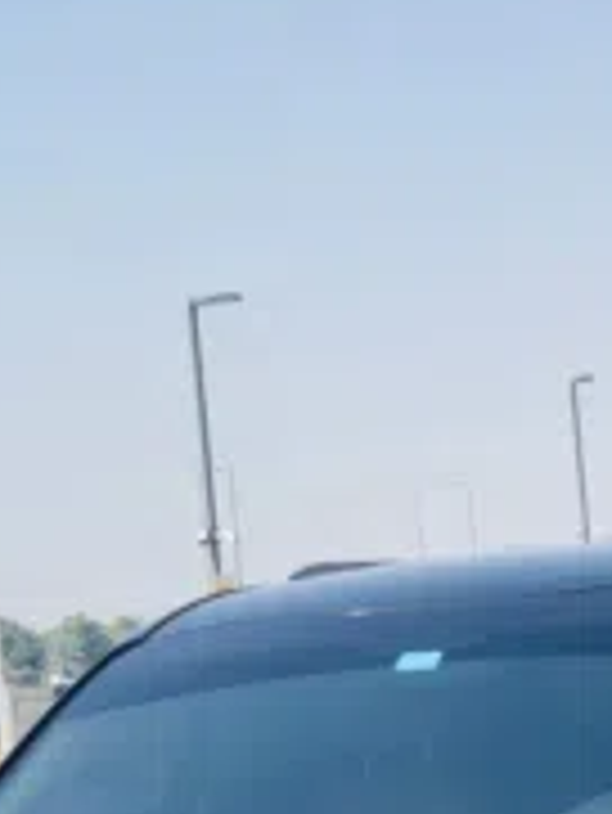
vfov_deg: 15.3
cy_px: 832
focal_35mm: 126
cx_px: 459
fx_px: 2967
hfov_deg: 11.7
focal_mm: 6.6
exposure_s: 1/320
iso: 20
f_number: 2.8
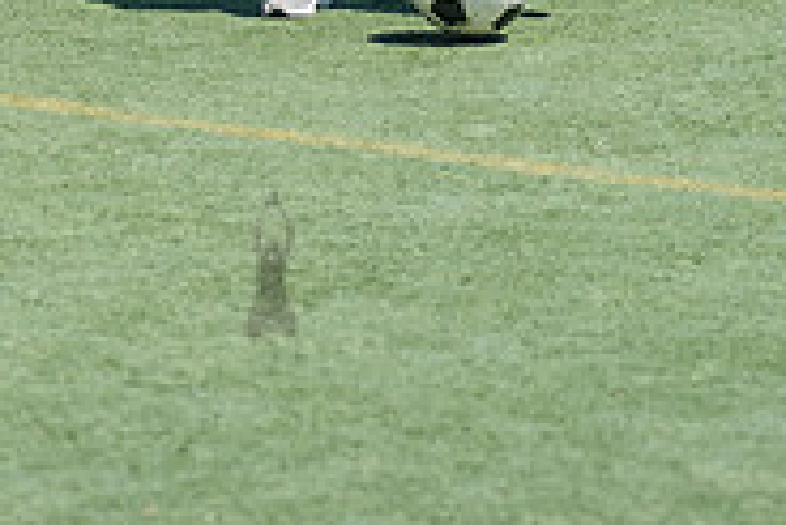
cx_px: 269
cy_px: -152
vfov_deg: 5.4
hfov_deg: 8.2
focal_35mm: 252
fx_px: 5506
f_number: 4
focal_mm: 80
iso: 200
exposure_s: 1/1250
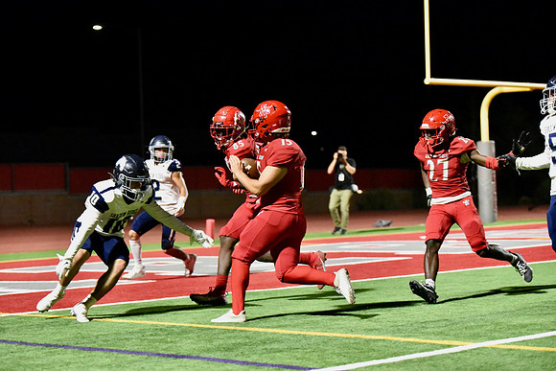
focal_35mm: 98
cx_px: 278
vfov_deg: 14.0
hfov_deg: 20.8
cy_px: 186
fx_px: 1514
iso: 12800
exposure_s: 1/1000
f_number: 2.8
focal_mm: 98
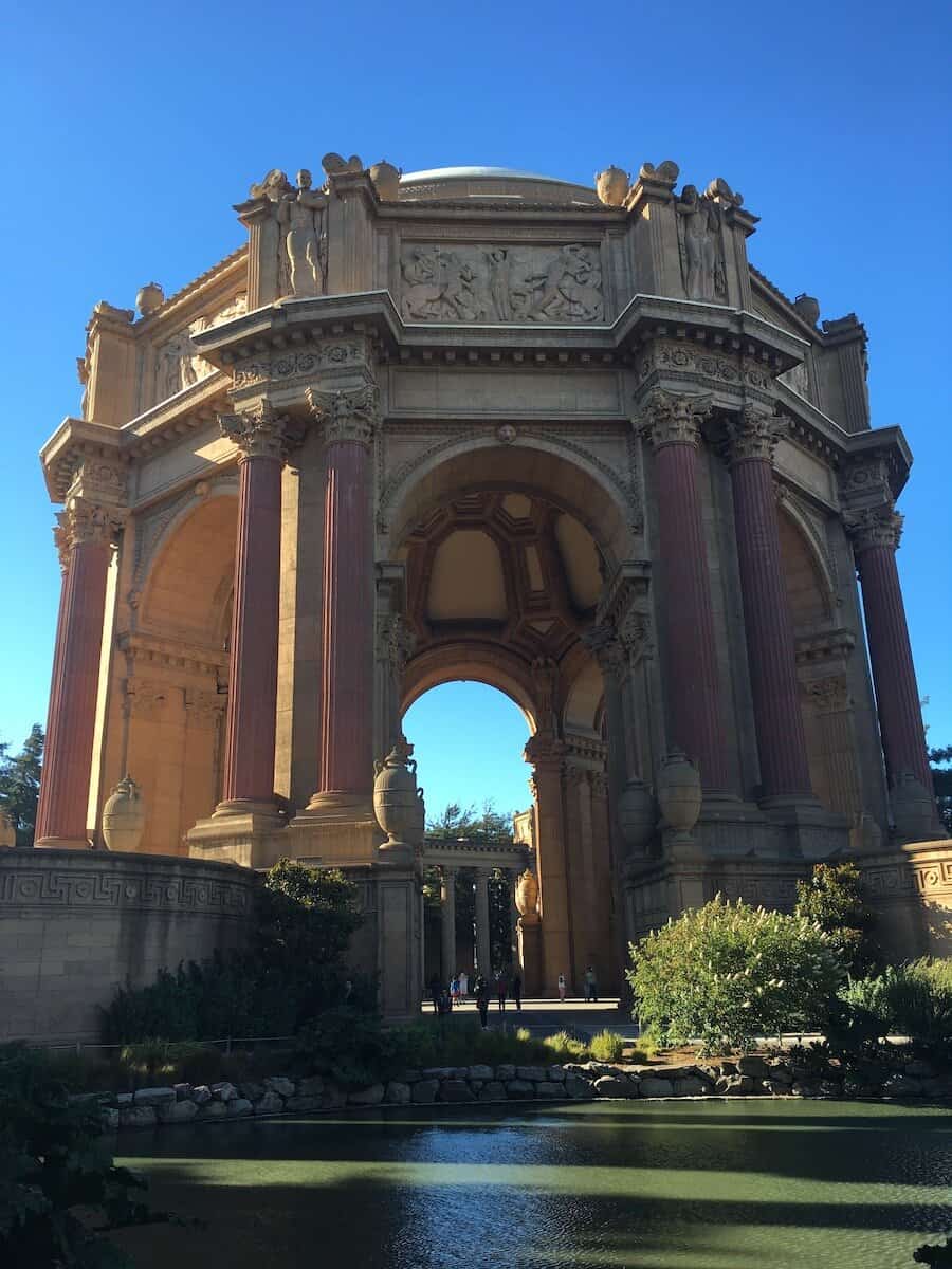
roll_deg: +1.4
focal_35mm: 29
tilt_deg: +17.7
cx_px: 476
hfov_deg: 48.2
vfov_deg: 61.7
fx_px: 1063
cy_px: 634
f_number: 2.2
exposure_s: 1/398
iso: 25
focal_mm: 4.15
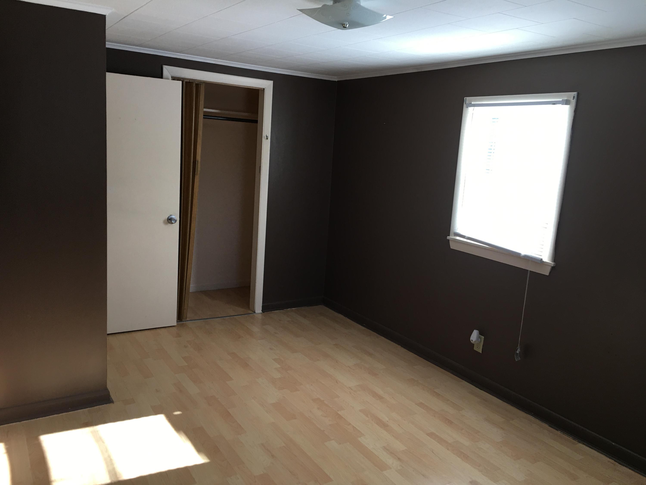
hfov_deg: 61.7
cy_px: 242
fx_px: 541
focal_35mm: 29
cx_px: 323
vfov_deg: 48.2
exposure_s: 1/40
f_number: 2.2
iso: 25
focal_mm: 4.15
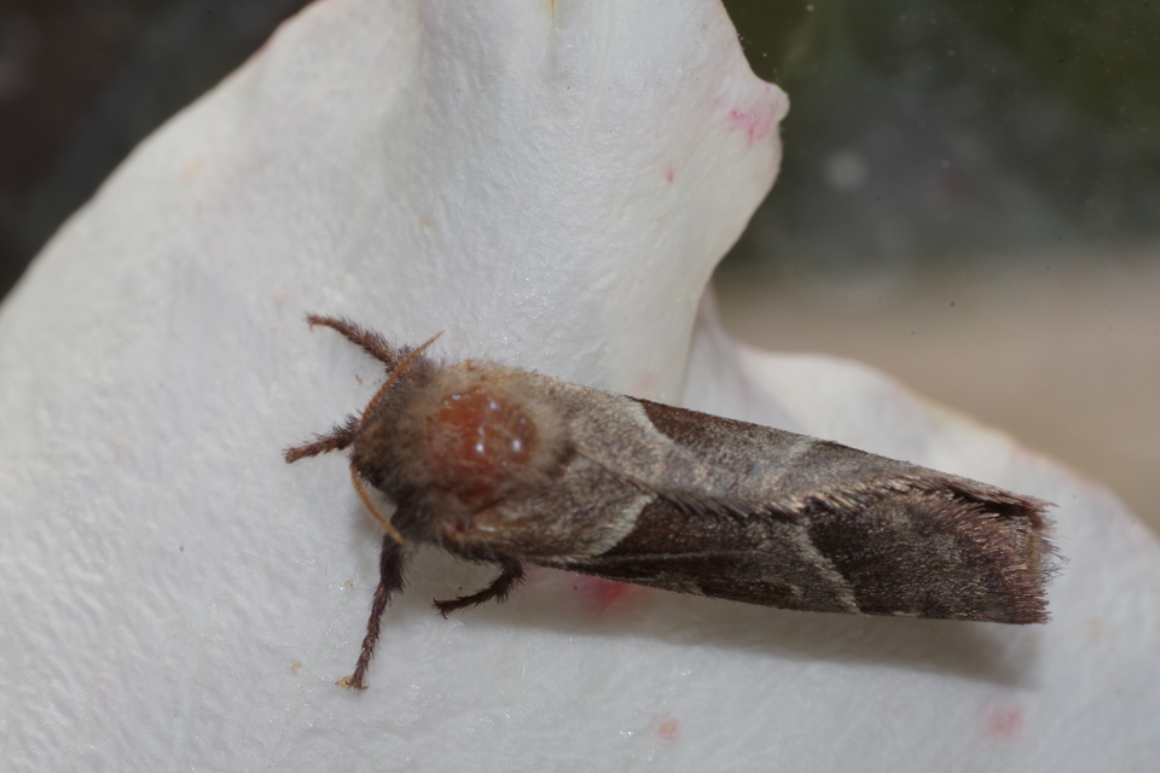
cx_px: 580
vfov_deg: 18.2
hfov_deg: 27.0
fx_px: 2416
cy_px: 386
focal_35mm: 75
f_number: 16
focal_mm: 50
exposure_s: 1/125
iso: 200
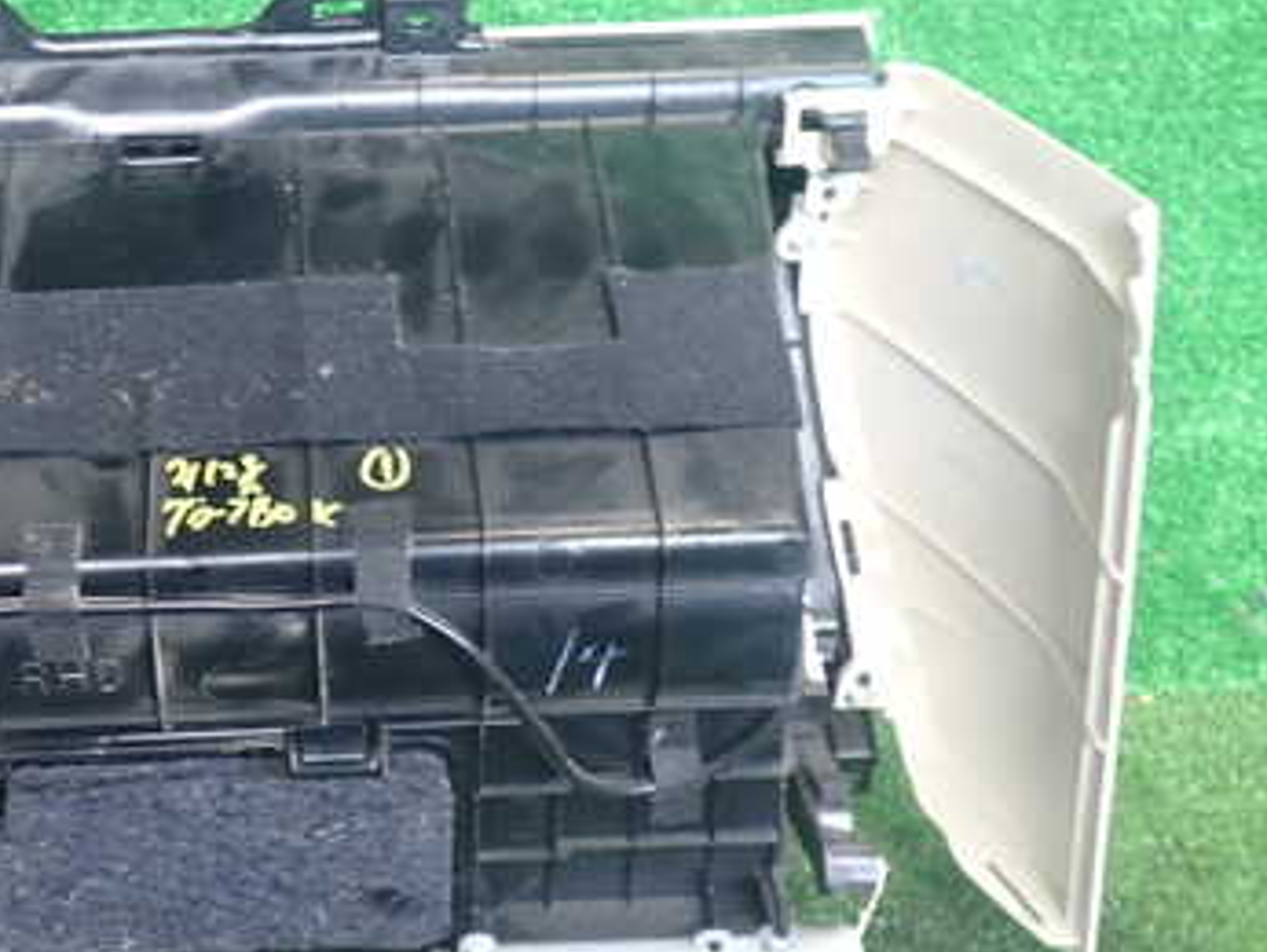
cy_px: 348
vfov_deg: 28.0
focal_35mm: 52
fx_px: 1905
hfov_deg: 35.6
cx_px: 260
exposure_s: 1/50
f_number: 2.3
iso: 200
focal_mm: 5.4
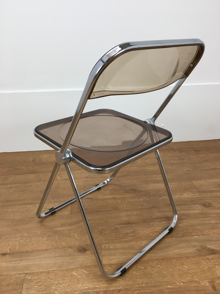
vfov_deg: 61.7
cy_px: 147
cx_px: 110
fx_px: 246
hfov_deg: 48.2
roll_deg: +0.8
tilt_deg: -25.1
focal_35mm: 29
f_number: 2.2
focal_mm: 4.15
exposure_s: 1/33
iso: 25
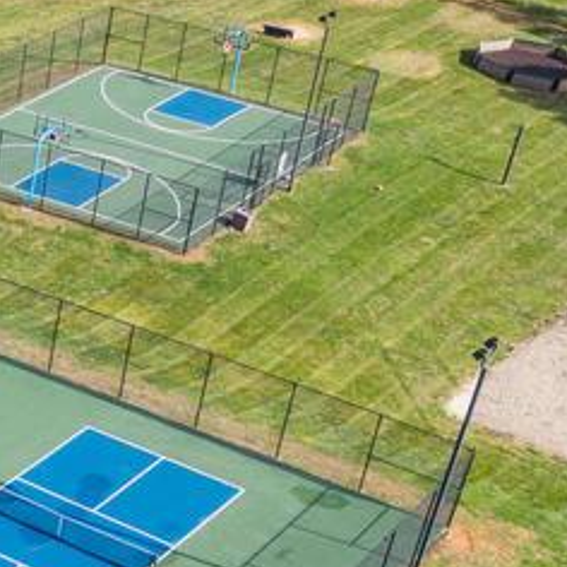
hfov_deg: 16.9
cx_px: -312
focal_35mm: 92
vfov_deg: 18.2
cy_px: 627
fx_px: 1705
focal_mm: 8.67
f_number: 1.8
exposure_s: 1/1000
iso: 100
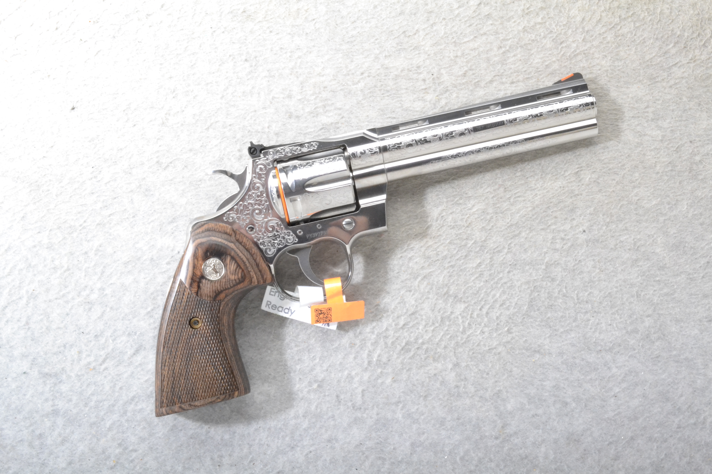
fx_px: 949
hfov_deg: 41.1
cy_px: 237
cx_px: 356
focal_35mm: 48
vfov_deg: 28.1
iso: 3200
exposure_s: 1/160
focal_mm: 32
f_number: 20
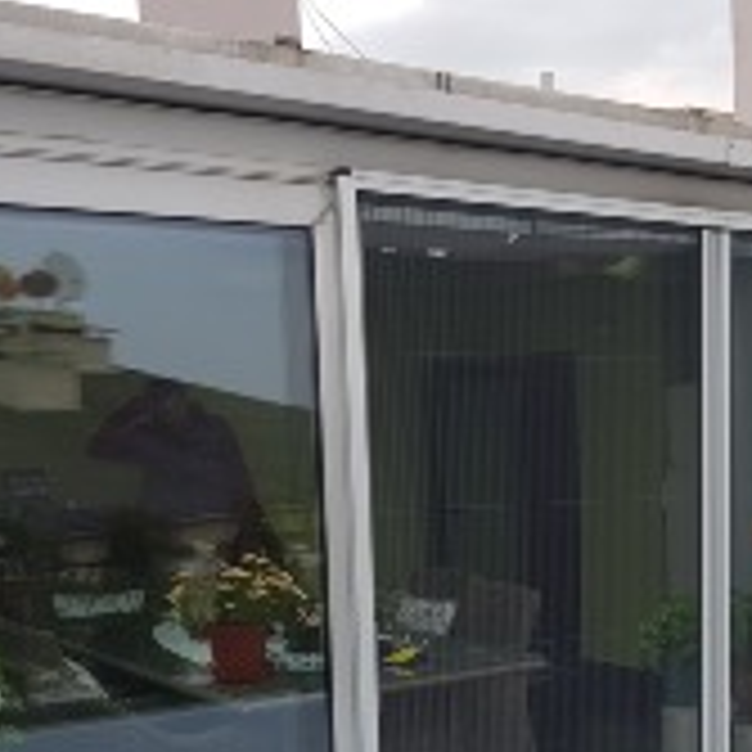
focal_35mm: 55
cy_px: 599
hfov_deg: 30.5
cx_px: 567
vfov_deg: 30.4
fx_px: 1352
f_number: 1.7
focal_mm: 4.3
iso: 40
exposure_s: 1/1428
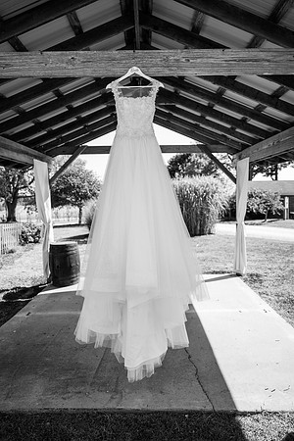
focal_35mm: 24
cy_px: 220
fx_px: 294
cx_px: 147
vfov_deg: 73.7
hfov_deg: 53.1
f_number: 2.8
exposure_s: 1/1000
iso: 100
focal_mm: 24
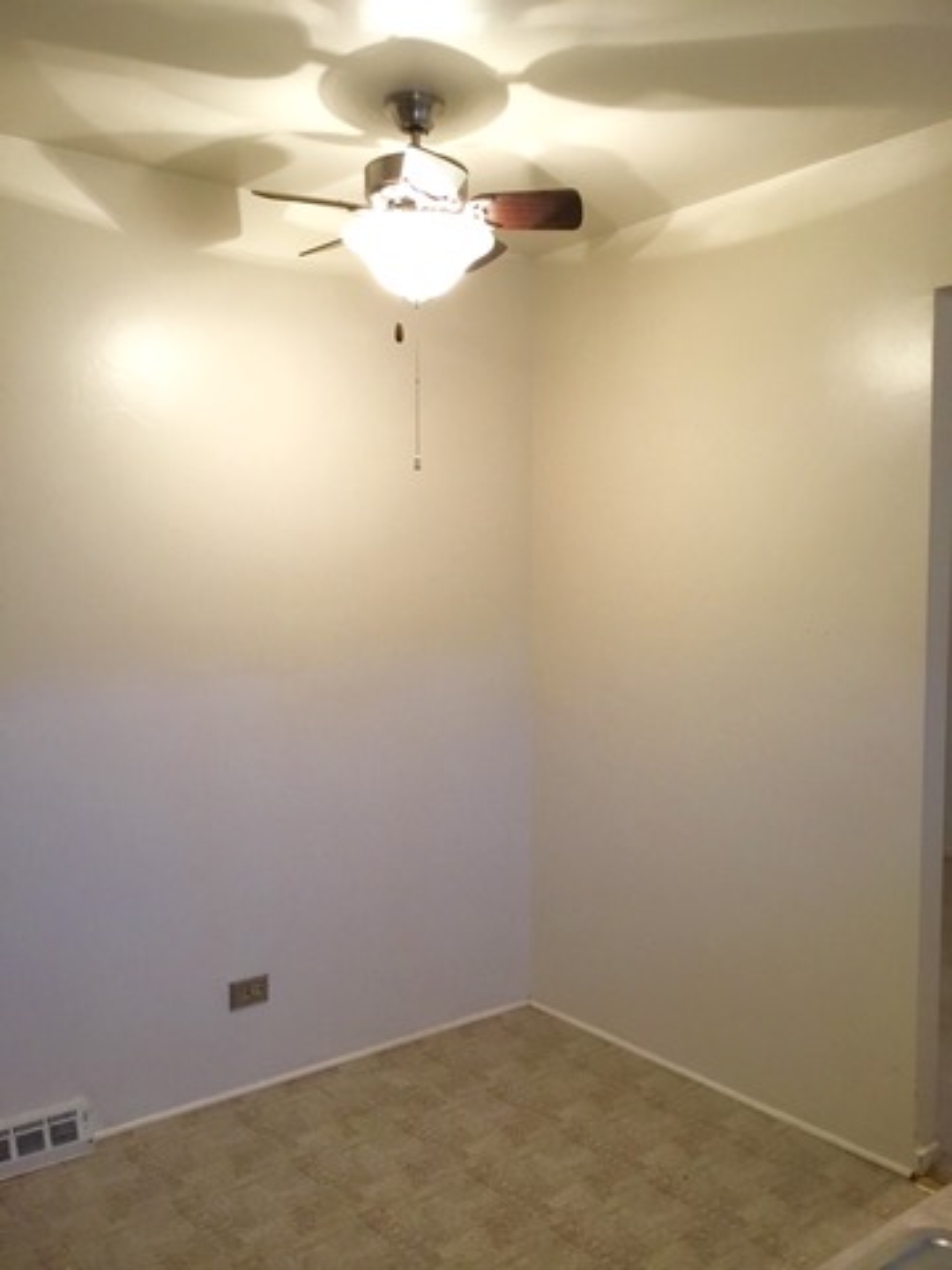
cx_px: 476
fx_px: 1137
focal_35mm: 31
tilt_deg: -3.7
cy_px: 635
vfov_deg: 58.4
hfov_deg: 45.4
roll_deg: -0.1
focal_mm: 3.3
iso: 100
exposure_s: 1/30
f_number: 2.4
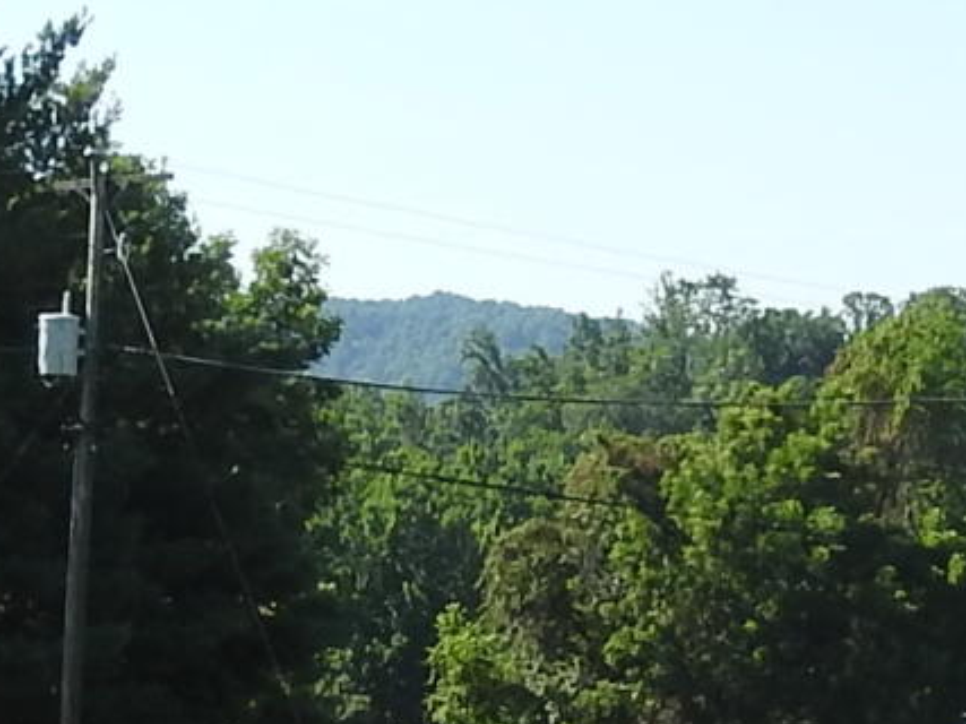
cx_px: 466
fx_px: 5887
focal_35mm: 211
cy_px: 873
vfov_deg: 7.0
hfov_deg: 9.4
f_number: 3.5
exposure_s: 1/800
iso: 100
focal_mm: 5.4
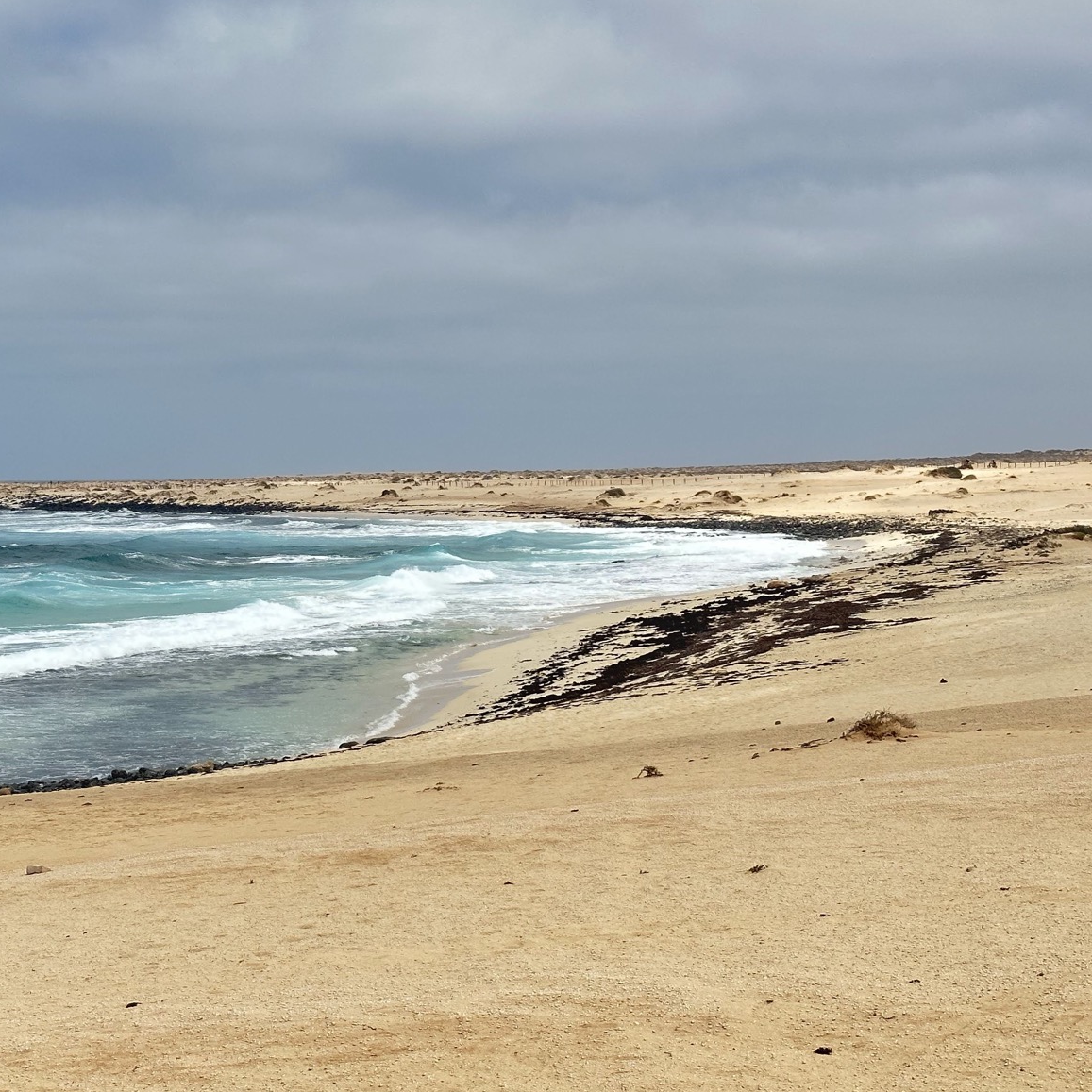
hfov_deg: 25.9
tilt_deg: -0.6
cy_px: 485
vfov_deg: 26.1
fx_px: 2356
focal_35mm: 66
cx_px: 342
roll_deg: +0.4
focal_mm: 6.86
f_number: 1.78
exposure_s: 1/3876
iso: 64
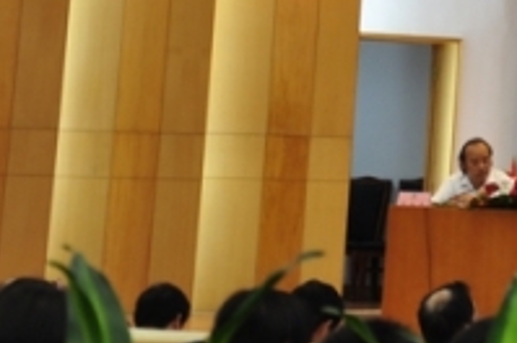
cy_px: -157
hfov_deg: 9.8
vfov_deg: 6.7
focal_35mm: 203
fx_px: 2911
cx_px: 816
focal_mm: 42
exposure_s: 1/13
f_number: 4.8
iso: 250
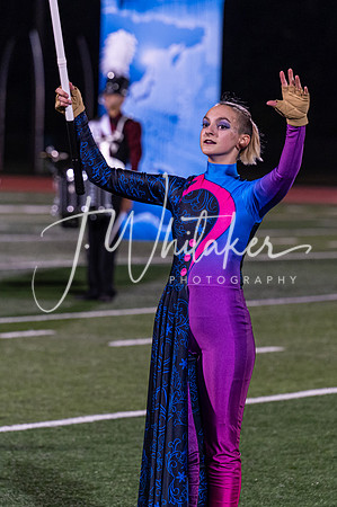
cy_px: 251
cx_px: 182
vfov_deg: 9.0
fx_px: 3228
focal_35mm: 229
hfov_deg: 6.0
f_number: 4
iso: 3200
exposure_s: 1/200
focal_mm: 150
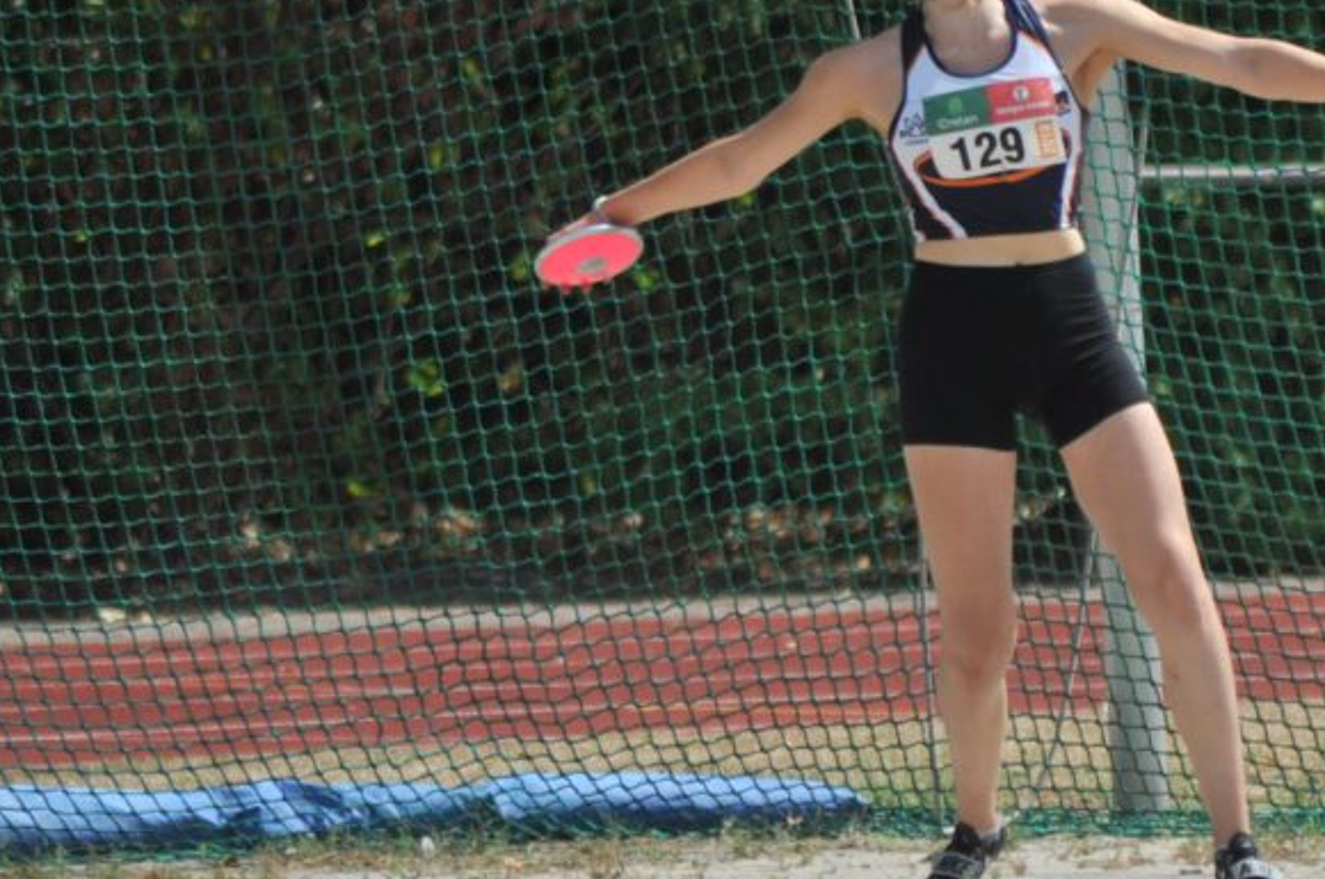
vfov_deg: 2.6
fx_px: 19480
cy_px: 360
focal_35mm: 530
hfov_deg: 3.9
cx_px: 962
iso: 500
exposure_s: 1/3200
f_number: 5.6
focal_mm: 300
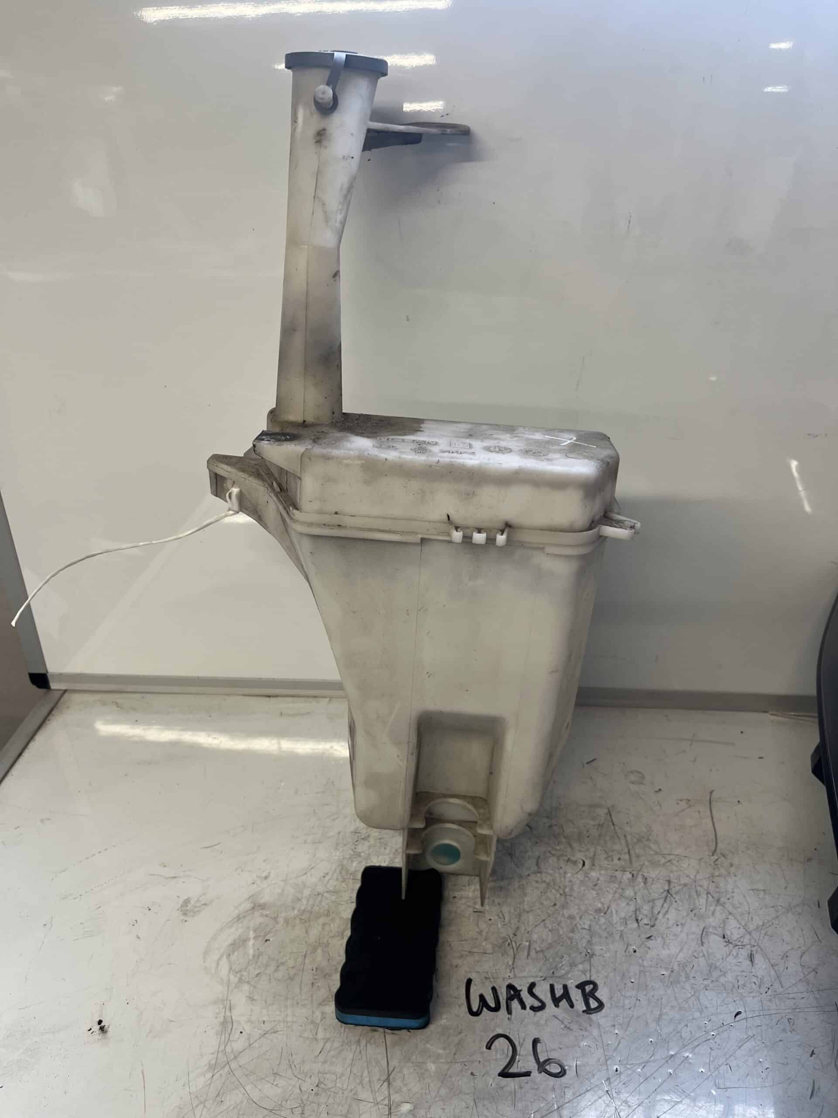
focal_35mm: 26
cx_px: 419
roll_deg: +3.0
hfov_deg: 53.1
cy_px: 559
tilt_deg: -27.3
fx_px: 839
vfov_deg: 67.3
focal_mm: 5.1
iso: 100
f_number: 1.6
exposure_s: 1/122
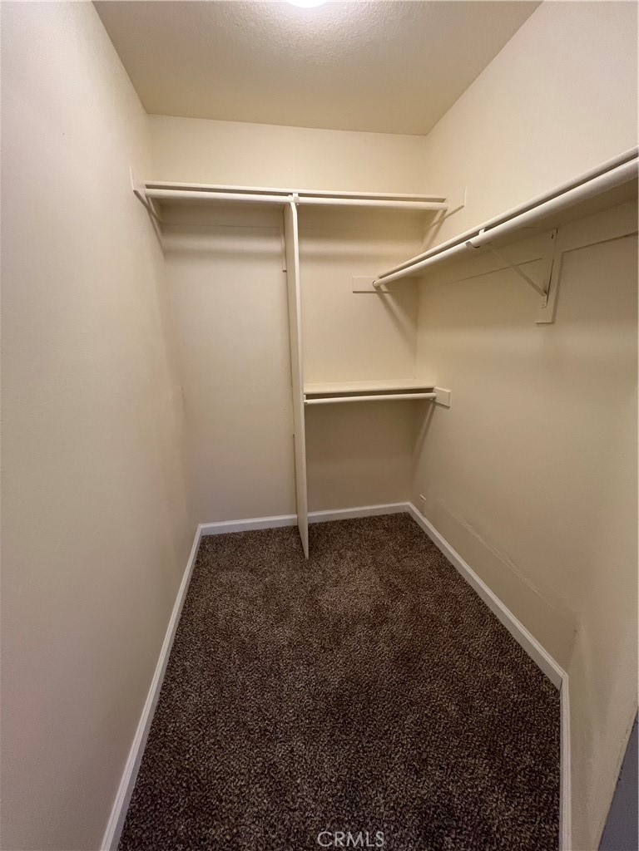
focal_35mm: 13
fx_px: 320
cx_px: 320
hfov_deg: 89.9
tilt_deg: -14.7
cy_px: 426
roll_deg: +2.3
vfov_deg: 106.2
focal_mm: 1.57
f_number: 1.8
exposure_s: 1/60
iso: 250
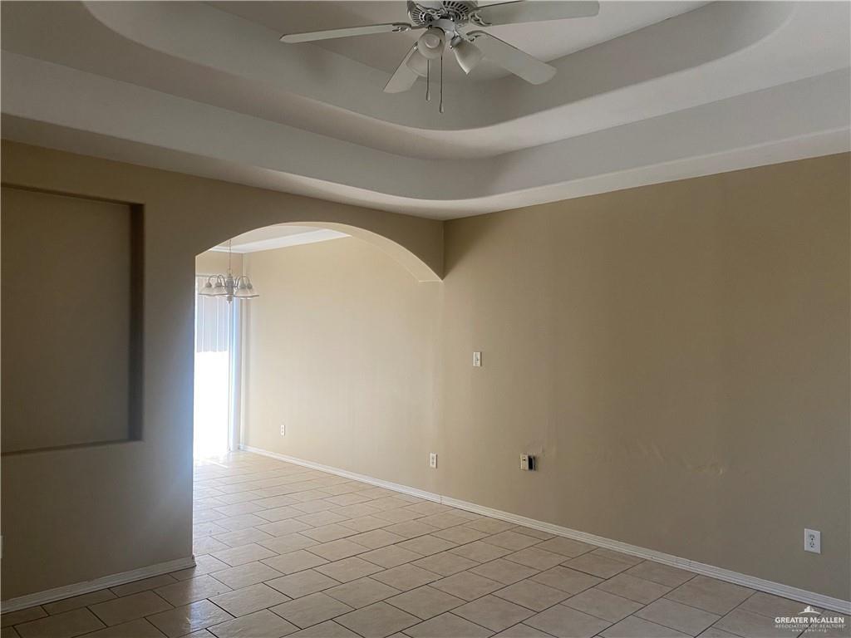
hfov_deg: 67.3
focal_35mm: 26
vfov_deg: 53.1
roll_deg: -0.1
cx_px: 426
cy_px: 319
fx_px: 639
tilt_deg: +0.9
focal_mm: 4.25
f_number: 1.8
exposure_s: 1/60
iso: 125
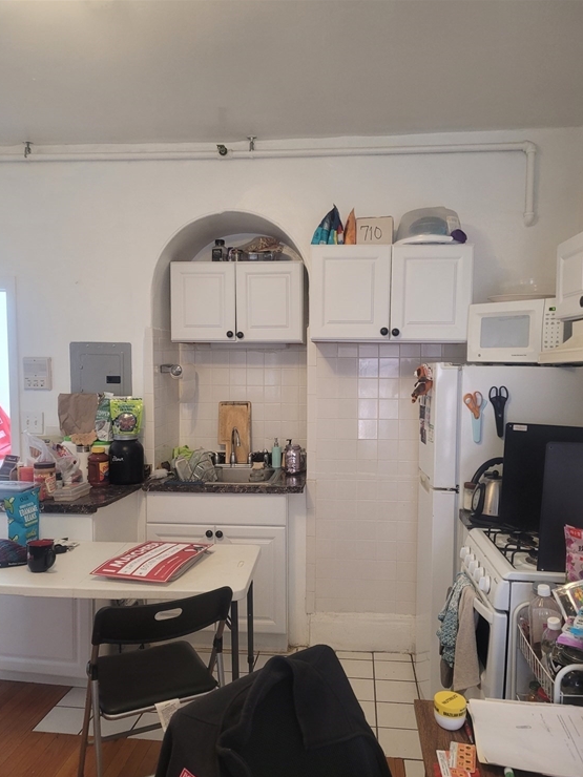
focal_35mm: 27
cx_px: 297
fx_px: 606
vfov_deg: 65.3
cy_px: 402
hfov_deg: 51.4
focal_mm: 5.4
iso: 200
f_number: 1.8
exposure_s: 1/40
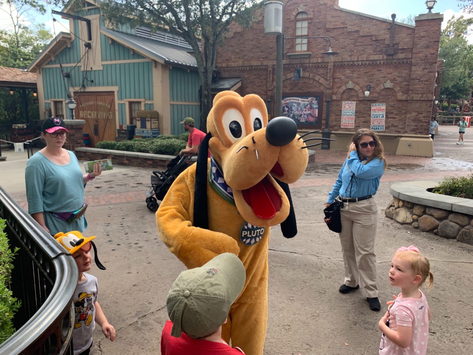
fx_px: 355
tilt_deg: -10.4
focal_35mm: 26
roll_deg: +0.3
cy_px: 178
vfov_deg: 53.1
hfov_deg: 67.3
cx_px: 236
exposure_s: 1/465
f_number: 1.8
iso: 25
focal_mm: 4.25
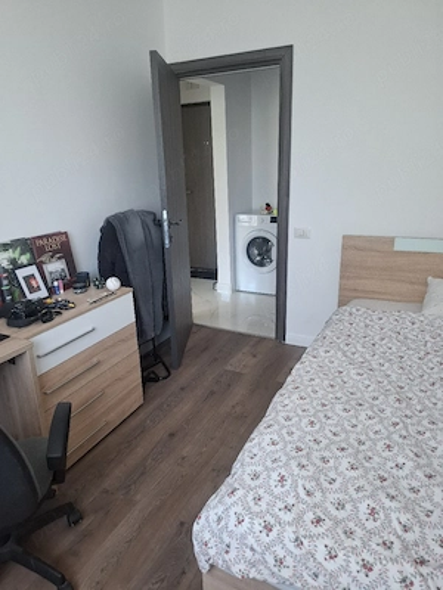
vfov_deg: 73.9
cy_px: 295
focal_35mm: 23
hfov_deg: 58.9
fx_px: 392
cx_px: 222
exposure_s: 1/50
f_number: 1.8
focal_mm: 5.54
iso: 200
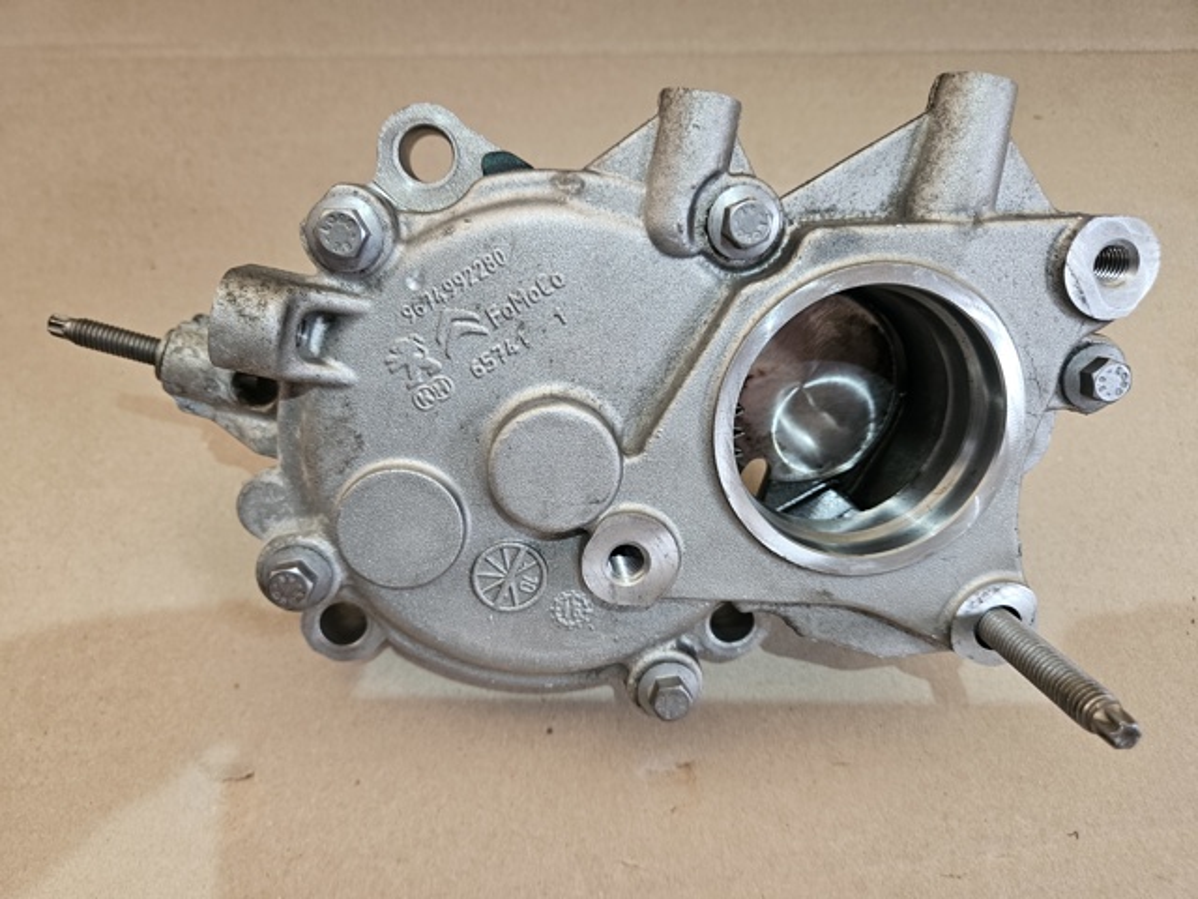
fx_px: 796
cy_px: 450
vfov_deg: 58.9
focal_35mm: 23
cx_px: 599
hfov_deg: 73.9
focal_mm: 5.4
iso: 320
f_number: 1.8
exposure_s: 1/100
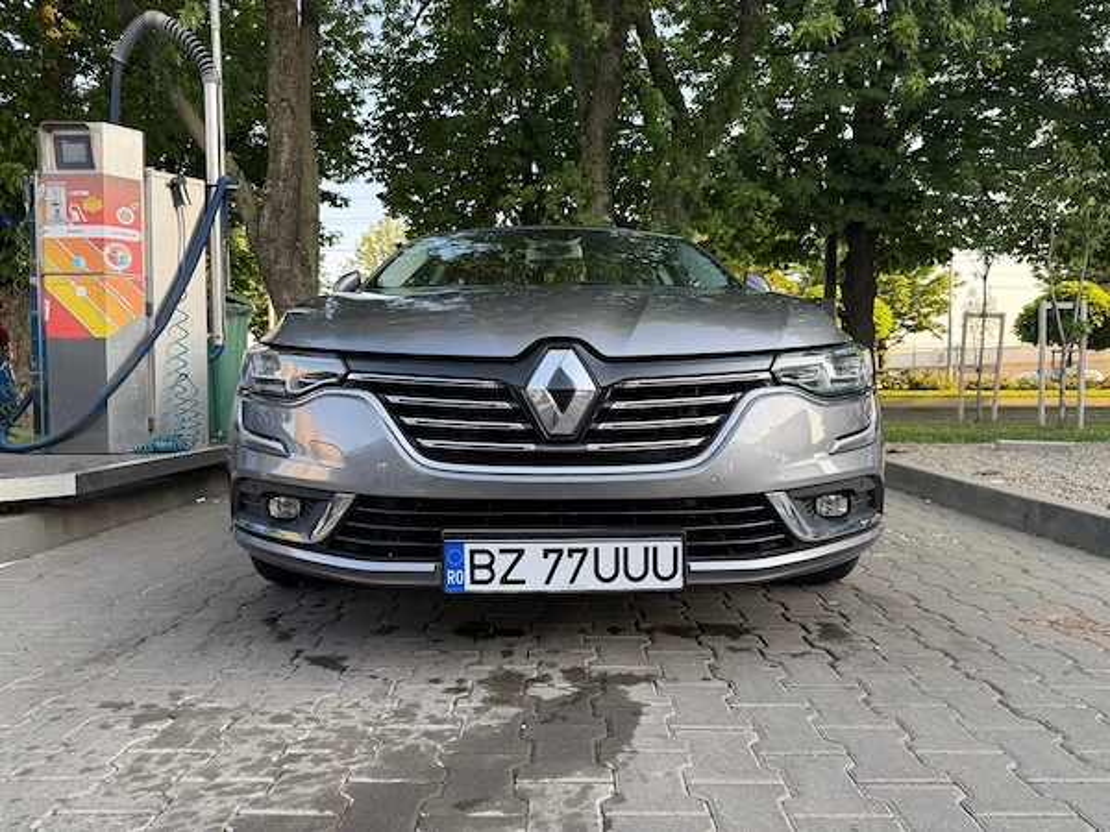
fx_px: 770
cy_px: 416
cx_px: 555
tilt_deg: -2.0
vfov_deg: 56.8
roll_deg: +0.9
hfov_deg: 71.6
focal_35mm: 24
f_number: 1.78
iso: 100
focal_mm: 6.76
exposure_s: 1/433
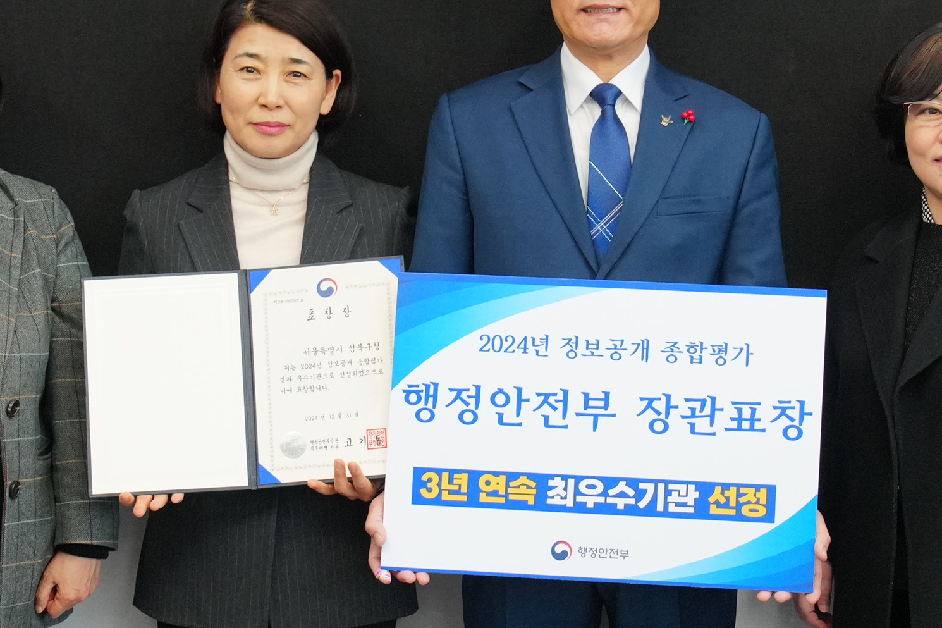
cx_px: 470
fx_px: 3035
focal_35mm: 116
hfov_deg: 17.6
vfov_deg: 11.8
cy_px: 292
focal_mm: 40
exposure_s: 1/160
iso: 1600
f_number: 5
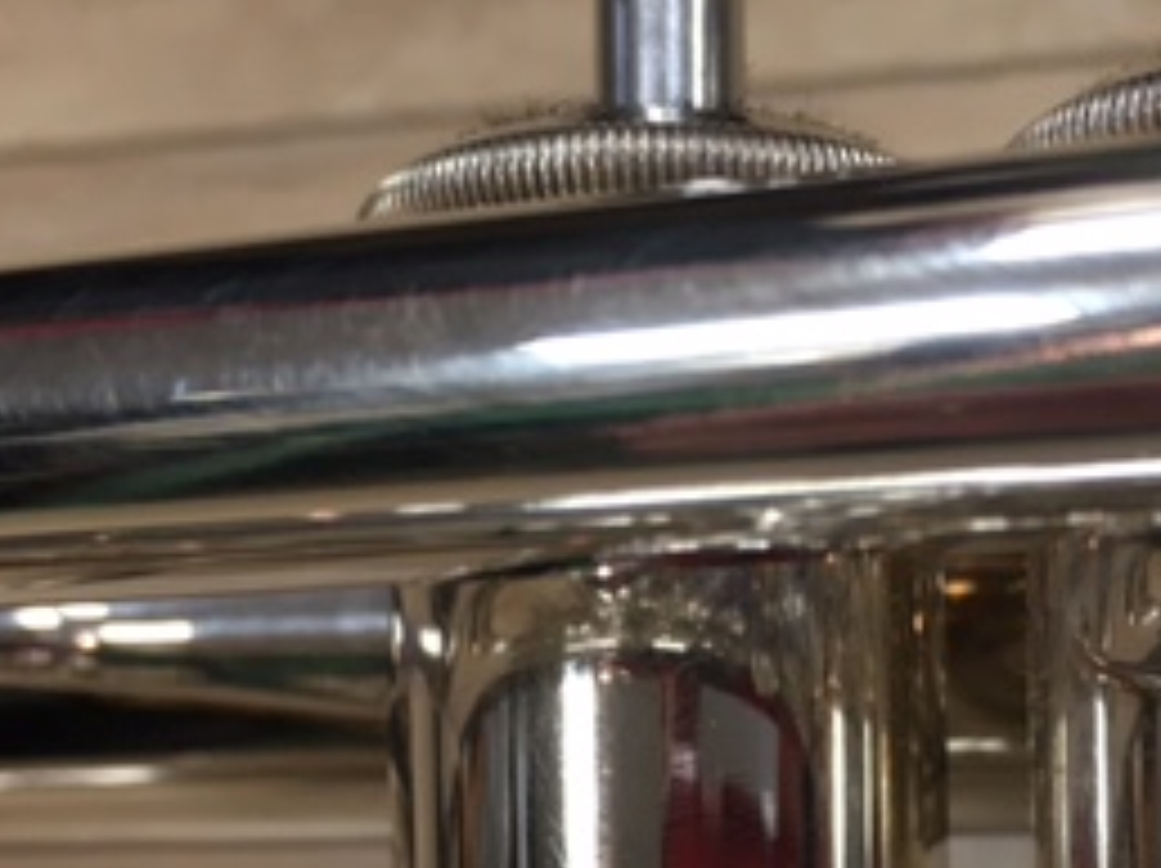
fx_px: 2413
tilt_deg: -58.2
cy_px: 805
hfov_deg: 26.8
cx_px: 824
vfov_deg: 20.0
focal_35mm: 72
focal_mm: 4.15
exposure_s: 1/33
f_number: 2.2
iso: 100
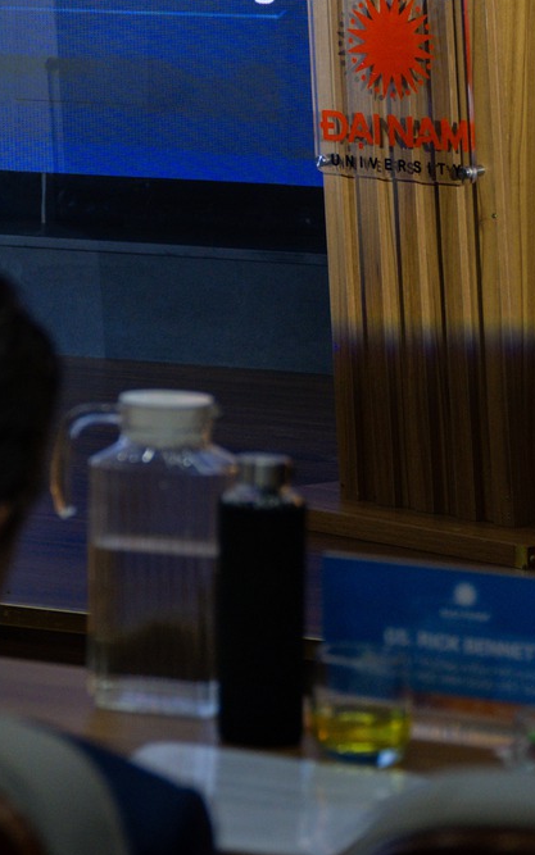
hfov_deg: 7.4
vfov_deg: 11.9
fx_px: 4012
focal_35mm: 172
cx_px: -362
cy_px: -210
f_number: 2.8
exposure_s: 1/320
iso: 500
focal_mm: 44
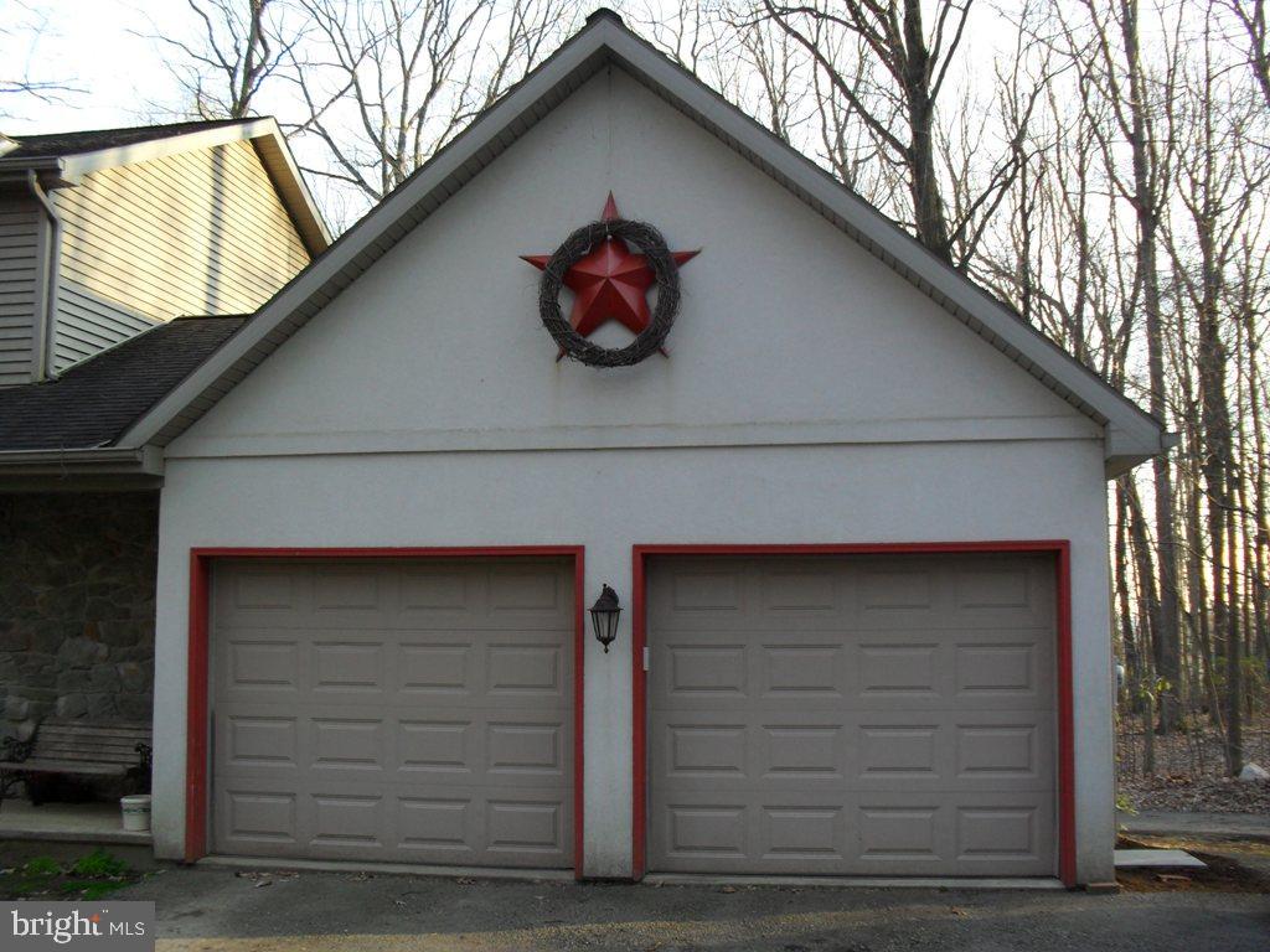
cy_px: 476
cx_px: 635
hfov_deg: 52.6
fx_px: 1284
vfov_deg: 40.7
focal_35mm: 35
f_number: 3.2
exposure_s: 1/90
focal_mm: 6.3
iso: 100
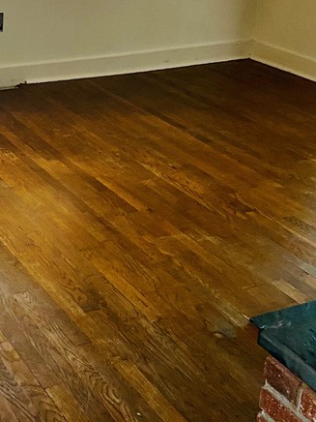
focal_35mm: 61
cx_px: -30
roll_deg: -1.3
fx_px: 742
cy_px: 80
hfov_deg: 22.7
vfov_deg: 30.8
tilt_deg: -16.6
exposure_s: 1/60
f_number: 1.8
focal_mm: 4.25
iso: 125
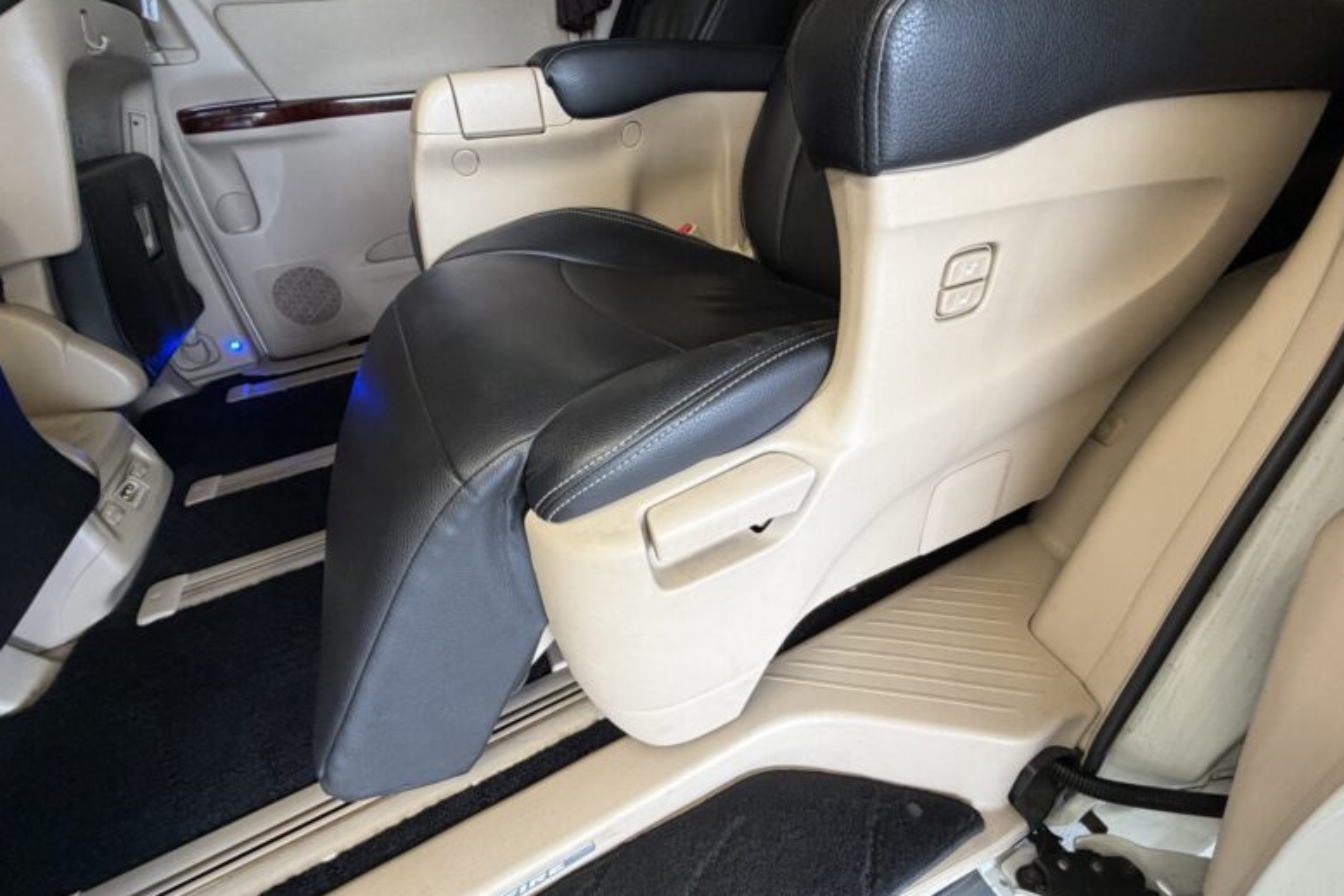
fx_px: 560
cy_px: 451
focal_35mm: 15
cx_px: 678
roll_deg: +3.4
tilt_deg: -33.1
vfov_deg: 77.3
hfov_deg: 100.4
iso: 320
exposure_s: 1/100
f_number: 2.2
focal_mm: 2.22
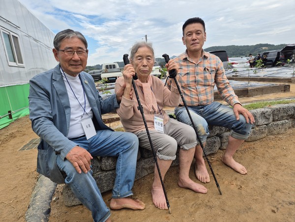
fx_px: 196
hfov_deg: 73.9
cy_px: 111
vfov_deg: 58.9
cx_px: 148
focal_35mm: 23
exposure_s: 1/616
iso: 25
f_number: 1.8
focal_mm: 5.4
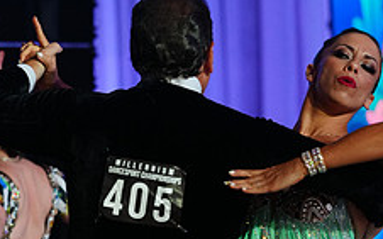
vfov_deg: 3.4
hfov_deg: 5.4
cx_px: 255
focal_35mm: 390
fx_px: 4069
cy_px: 381
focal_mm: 149
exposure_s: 1/400
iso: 2000
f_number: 4.5
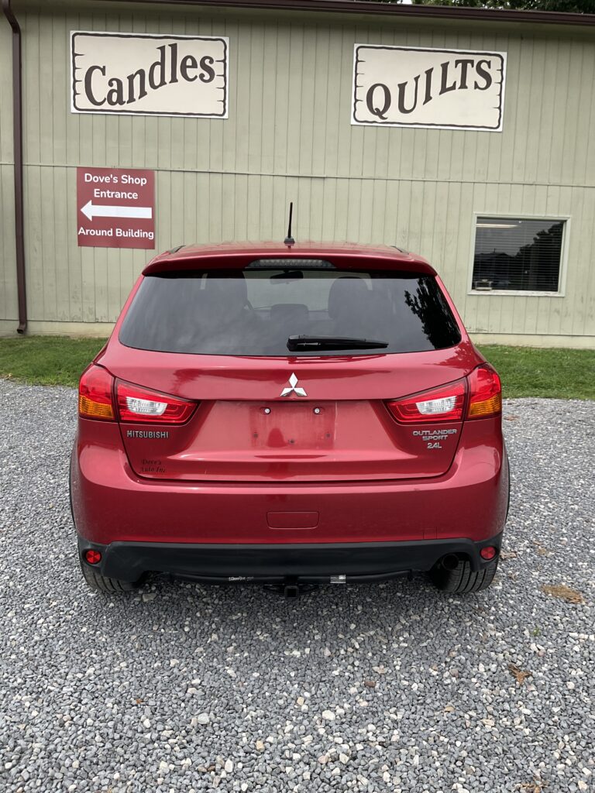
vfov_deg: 61.7
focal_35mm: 29
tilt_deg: -8.2
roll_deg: -2.2
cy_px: 396
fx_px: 665
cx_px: 298
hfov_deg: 48.2
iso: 16
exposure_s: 1/574
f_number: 1.8
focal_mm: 3
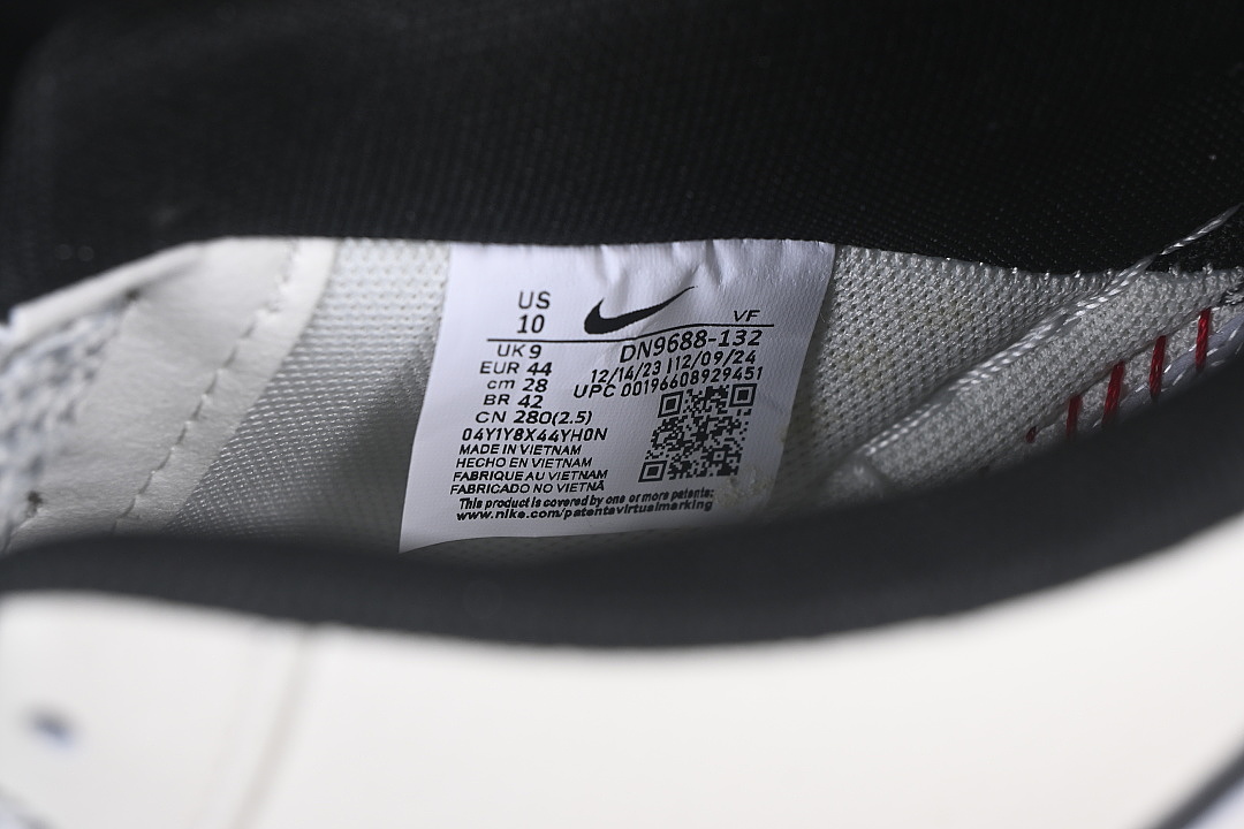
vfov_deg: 18.2
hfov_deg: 27.0
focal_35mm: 75
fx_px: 2591
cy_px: 414
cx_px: 622
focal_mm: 50
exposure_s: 1/80
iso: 160
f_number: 7.1
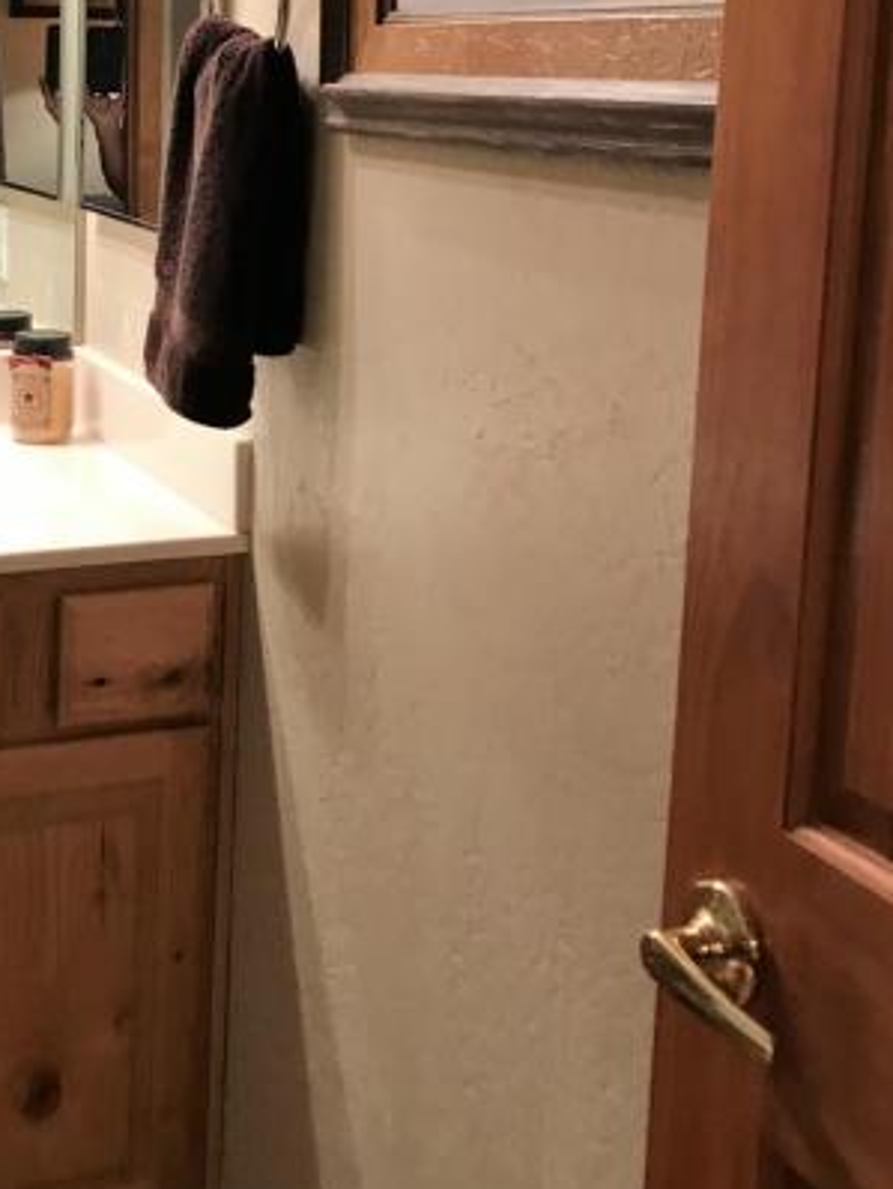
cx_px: 224
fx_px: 1855
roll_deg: -1.7
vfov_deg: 34.9
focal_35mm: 54
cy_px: 320
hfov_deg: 26.7
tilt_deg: -9.0
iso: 40
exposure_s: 1/17
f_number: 1.8
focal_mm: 3.99
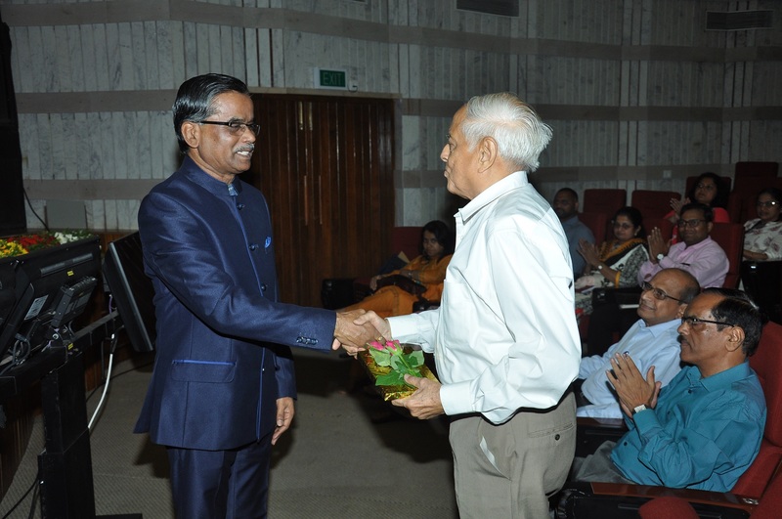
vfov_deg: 34.1
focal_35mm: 39
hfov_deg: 49.6
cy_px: 260
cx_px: 391
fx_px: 846
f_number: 5.6
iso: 500
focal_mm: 26
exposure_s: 1/125
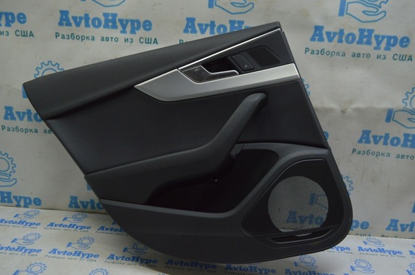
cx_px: 208
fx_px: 345
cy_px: 138
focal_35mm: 30
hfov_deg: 62.0
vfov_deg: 43.5
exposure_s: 1/40
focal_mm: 20
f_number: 5.6
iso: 400
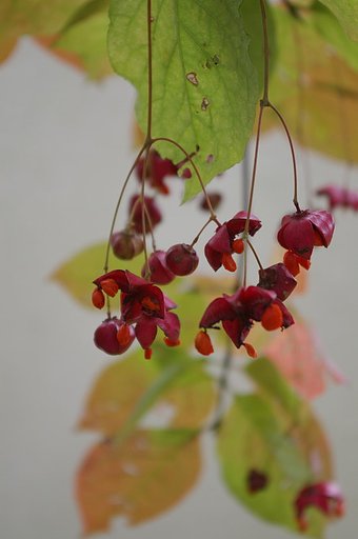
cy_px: 270
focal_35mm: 82
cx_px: 179
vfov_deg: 24.6
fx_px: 1234
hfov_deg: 16.5
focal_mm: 55
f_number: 6.3
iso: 200
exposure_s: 1/100
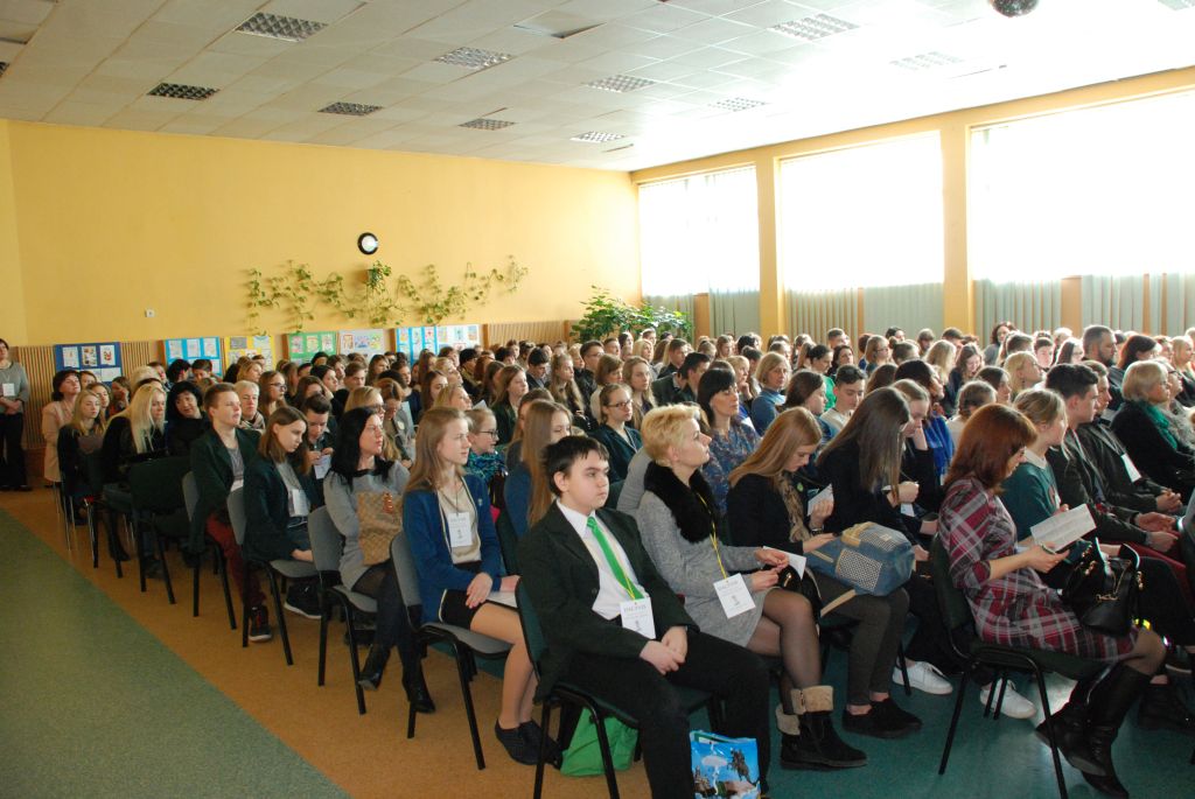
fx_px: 997
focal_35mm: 30
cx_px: 598
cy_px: 400
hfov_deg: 61.9
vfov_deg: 43.7
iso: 1250
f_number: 5.6
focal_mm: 20
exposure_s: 1/60
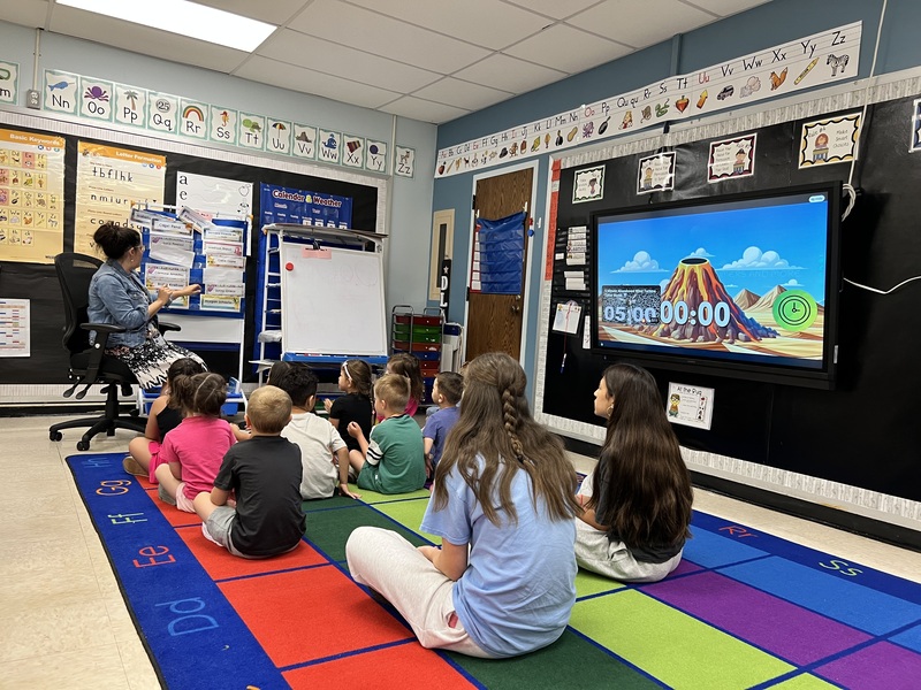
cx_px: 460
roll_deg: -3.7
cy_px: 345
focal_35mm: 26
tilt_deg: -2.7
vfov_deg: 53.1
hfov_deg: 67.3
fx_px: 692
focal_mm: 5.7
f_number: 1.5
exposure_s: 1/60
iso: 125
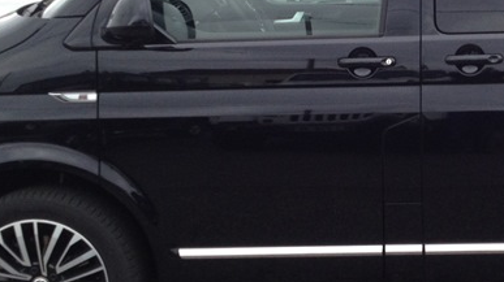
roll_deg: -1.7
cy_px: 92
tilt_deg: -8.7
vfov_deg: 11.9
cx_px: 482
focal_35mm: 101
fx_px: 1349
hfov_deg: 20.6
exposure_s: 1/273
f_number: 2.4
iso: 50
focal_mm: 4.28
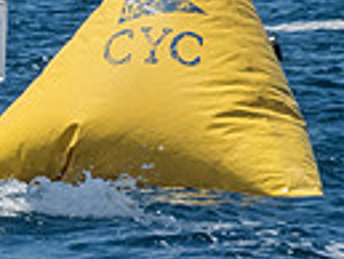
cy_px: 124
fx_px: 13508
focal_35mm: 1358
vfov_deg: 1.1
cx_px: -451
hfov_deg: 1.5
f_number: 14
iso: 640
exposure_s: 1/800
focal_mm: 180
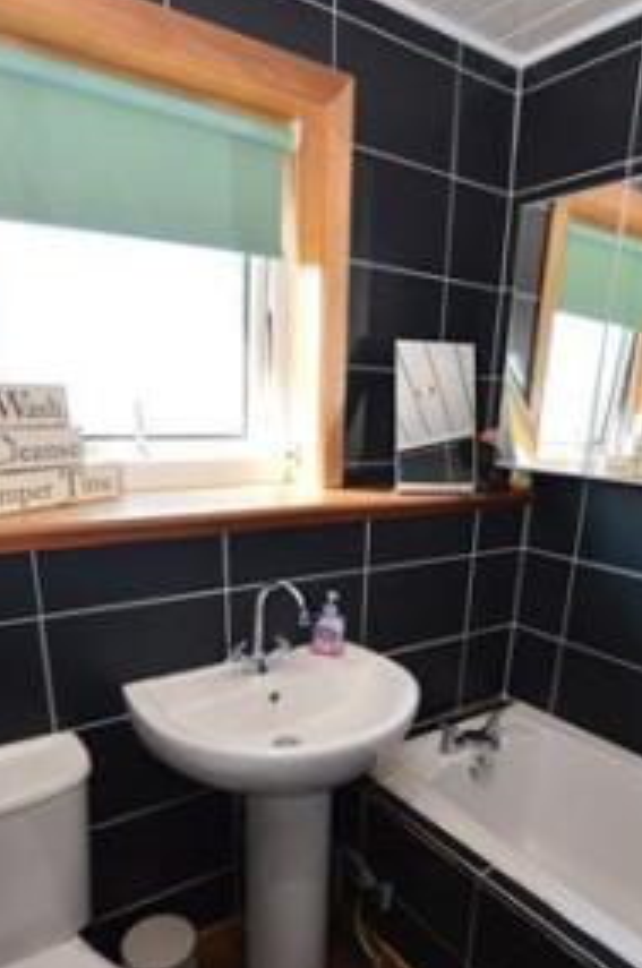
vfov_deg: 74.0
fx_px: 617
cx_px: 353
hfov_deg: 54.8
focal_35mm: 23
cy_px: 640
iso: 400
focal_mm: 10
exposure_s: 1/80
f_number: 4.5
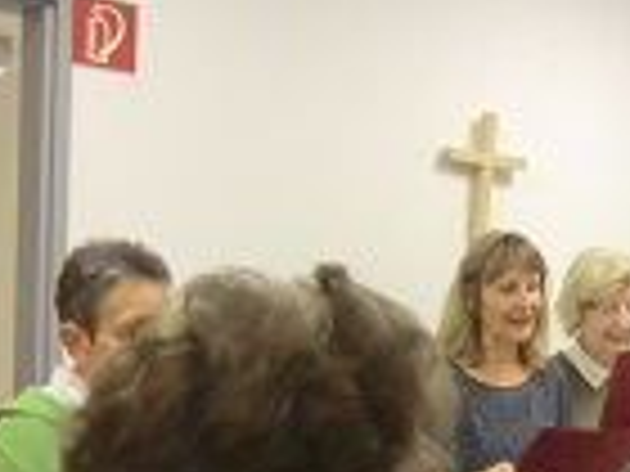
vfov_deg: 19.2
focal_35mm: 74
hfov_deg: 25.9
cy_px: 508
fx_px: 1347
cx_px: 486
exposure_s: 1/60
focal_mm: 4.3
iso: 500
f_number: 3.2
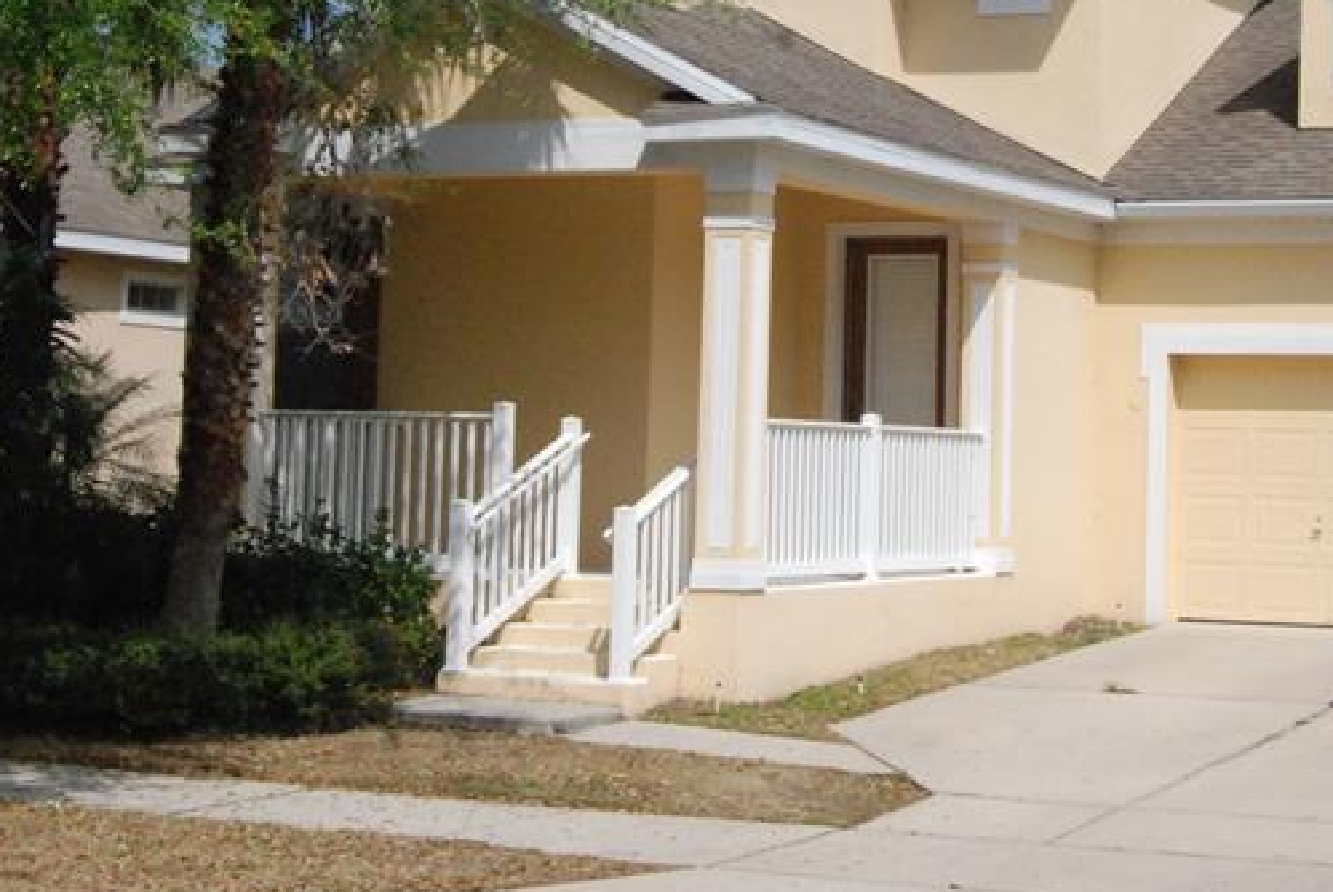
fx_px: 2966
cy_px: 84
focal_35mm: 80
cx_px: 847
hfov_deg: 25.2
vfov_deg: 16.9
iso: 1600
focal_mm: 26
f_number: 18
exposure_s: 1/1250
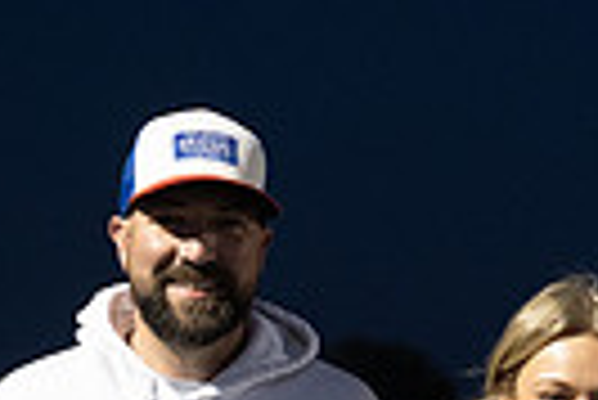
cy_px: 880
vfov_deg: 4.9
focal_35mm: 274
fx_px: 4556
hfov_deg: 7.5
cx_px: 582
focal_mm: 49
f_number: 3.2
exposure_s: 1/160
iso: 1600
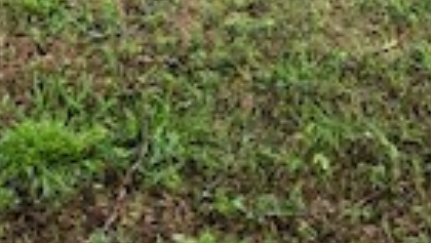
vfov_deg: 7.8
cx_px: 222
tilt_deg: +1.4
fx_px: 1590
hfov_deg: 15.4
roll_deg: +0.7
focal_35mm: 139
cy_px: -443
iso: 32
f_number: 1.8
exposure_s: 1/30
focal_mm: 3.99
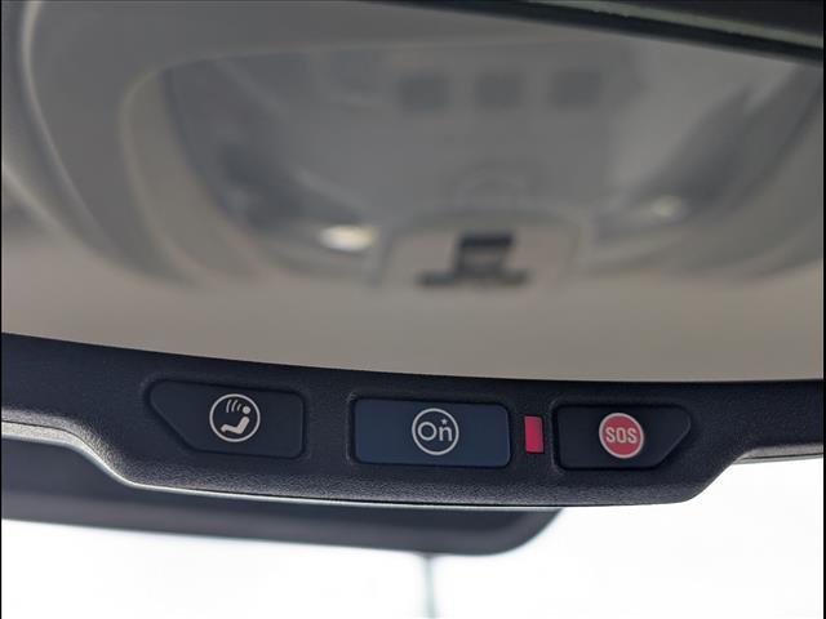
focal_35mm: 49
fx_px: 1169
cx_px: 413
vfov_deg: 29.7
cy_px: 310
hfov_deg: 38.9
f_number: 1.68
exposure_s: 1/123
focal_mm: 6.9
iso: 22
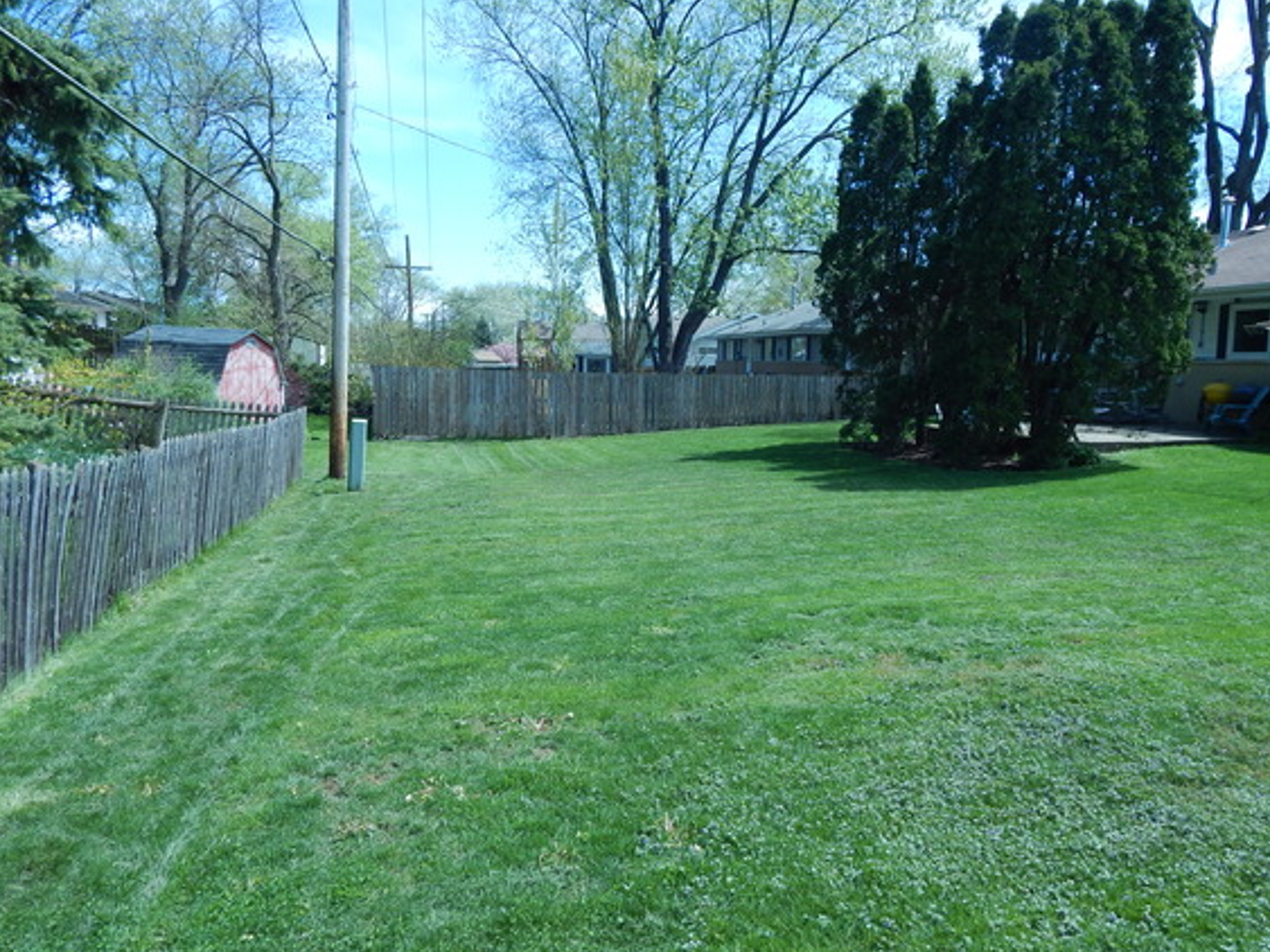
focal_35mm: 25
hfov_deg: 69.1
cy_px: 478
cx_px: 715
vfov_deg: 54.9
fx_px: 917
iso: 125
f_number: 3
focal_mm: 4
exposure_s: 1/800
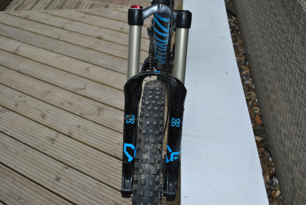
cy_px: 102
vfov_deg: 32.0
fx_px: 357
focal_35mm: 42
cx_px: 153
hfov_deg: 46.4
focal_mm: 28
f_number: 4.5
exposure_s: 1/125
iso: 100
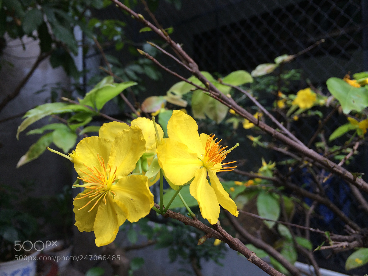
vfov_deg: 48.2
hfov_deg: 61.7
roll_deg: +0.9
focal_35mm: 29
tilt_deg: -0.6
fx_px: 308
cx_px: 184
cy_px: 138
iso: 50
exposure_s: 1/100
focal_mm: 4.15
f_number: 2.2
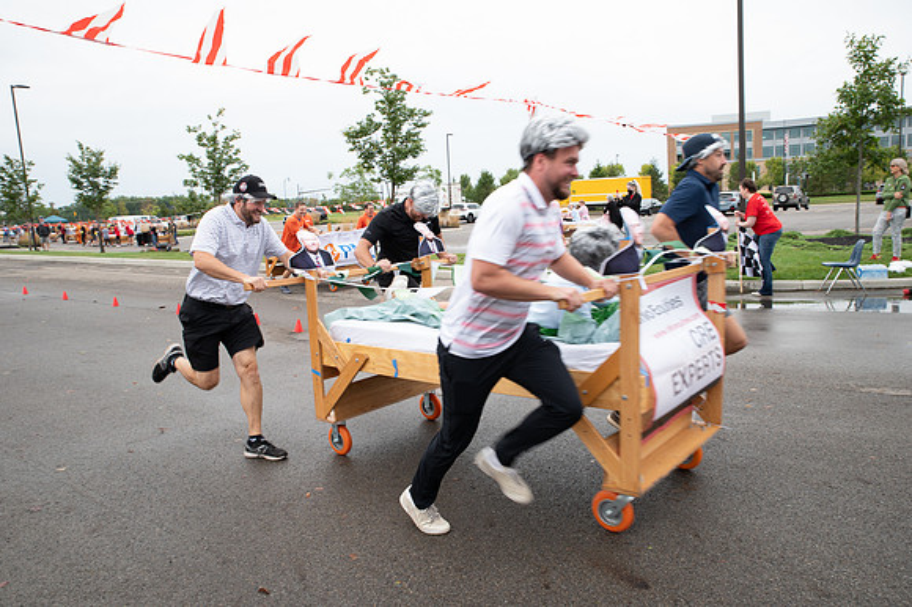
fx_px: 658
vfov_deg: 49.5
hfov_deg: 69.4
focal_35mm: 26
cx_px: 456
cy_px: 304
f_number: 7.1
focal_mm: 26
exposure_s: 1/250
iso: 640
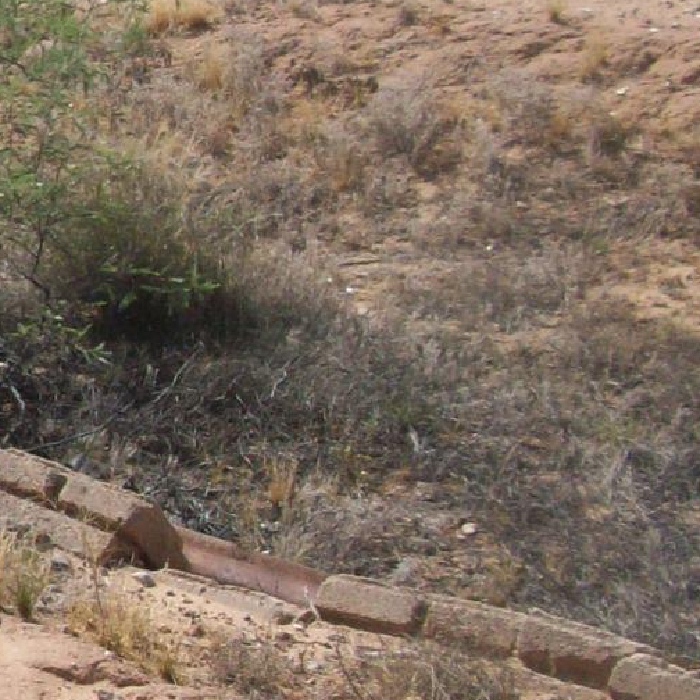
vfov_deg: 14.2
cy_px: 99
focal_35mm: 122
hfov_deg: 13.0
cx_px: -551
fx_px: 2791
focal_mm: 5.7
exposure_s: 1/386
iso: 64
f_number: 5.5
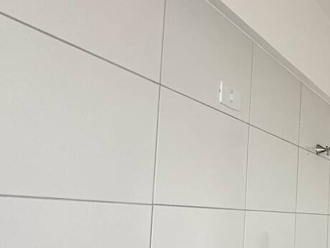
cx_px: 460
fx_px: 420
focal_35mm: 44
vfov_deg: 31.9
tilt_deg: +1.8
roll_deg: -1.8
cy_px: 205
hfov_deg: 30.4
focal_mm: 2.22
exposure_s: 1/99
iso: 160
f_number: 2.2
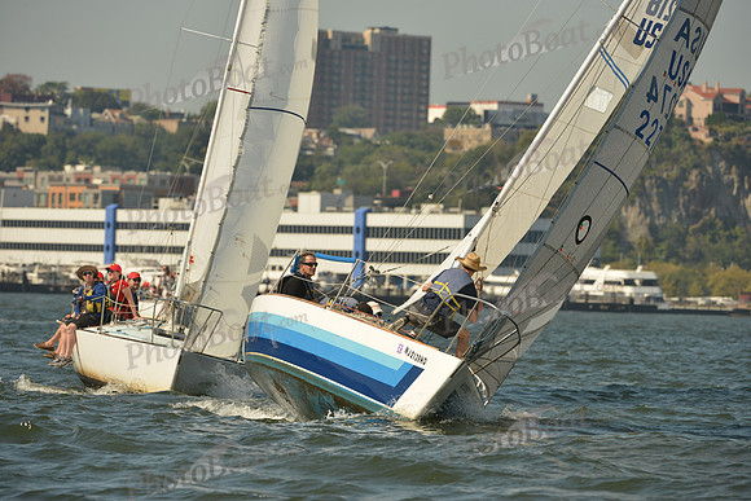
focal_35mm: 300
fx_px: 6260
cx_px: 376
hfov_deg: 6.9
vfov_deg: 4.6
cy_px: 250
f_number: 7.1
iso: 320
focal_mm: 300
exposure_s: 1/1250
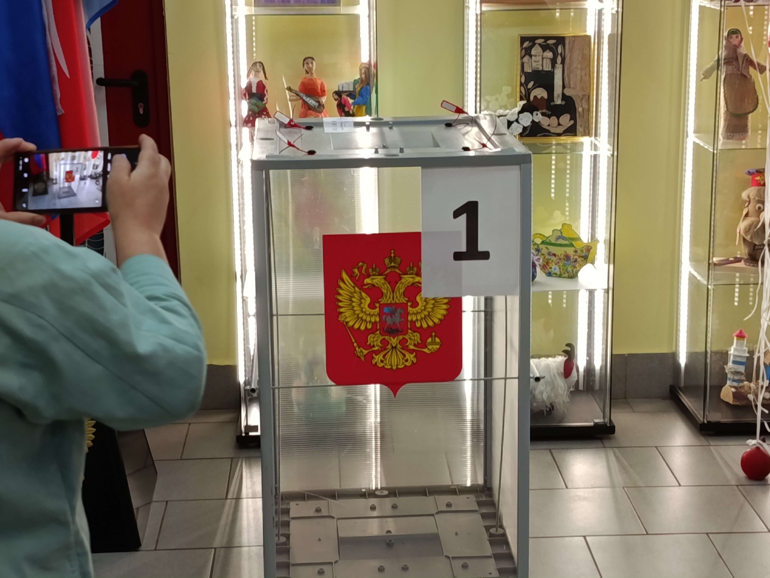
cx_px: 385
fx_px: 1513
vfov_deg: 21.6
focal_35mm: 68
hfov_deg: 28.6
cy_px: 289
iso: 524
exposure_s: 1/100
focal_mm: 5.24
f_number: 1.7
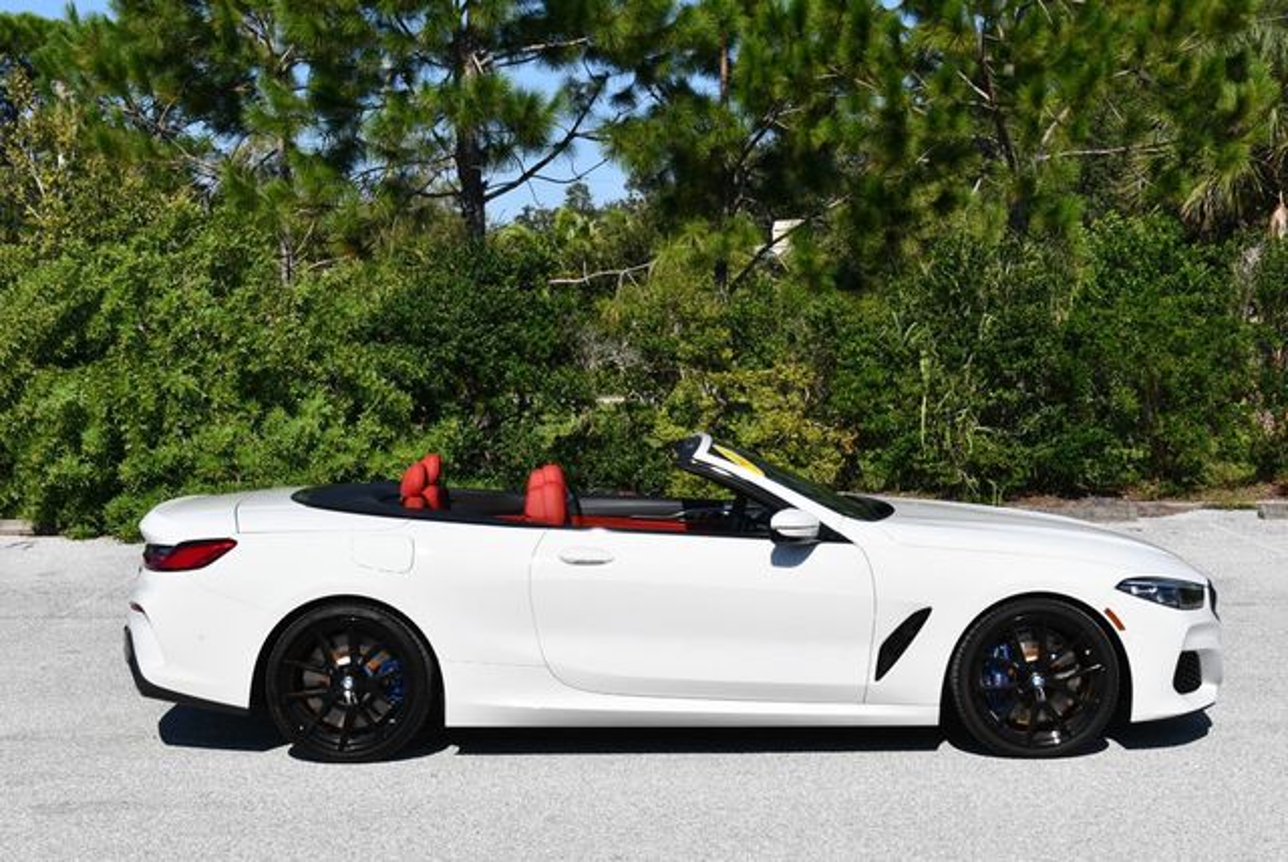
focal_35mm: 58
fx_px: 2077
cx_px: 644
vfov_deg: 23.4
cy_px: 431
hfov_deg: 34.5
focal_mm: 29
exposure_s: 1/320
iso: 100
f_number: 9
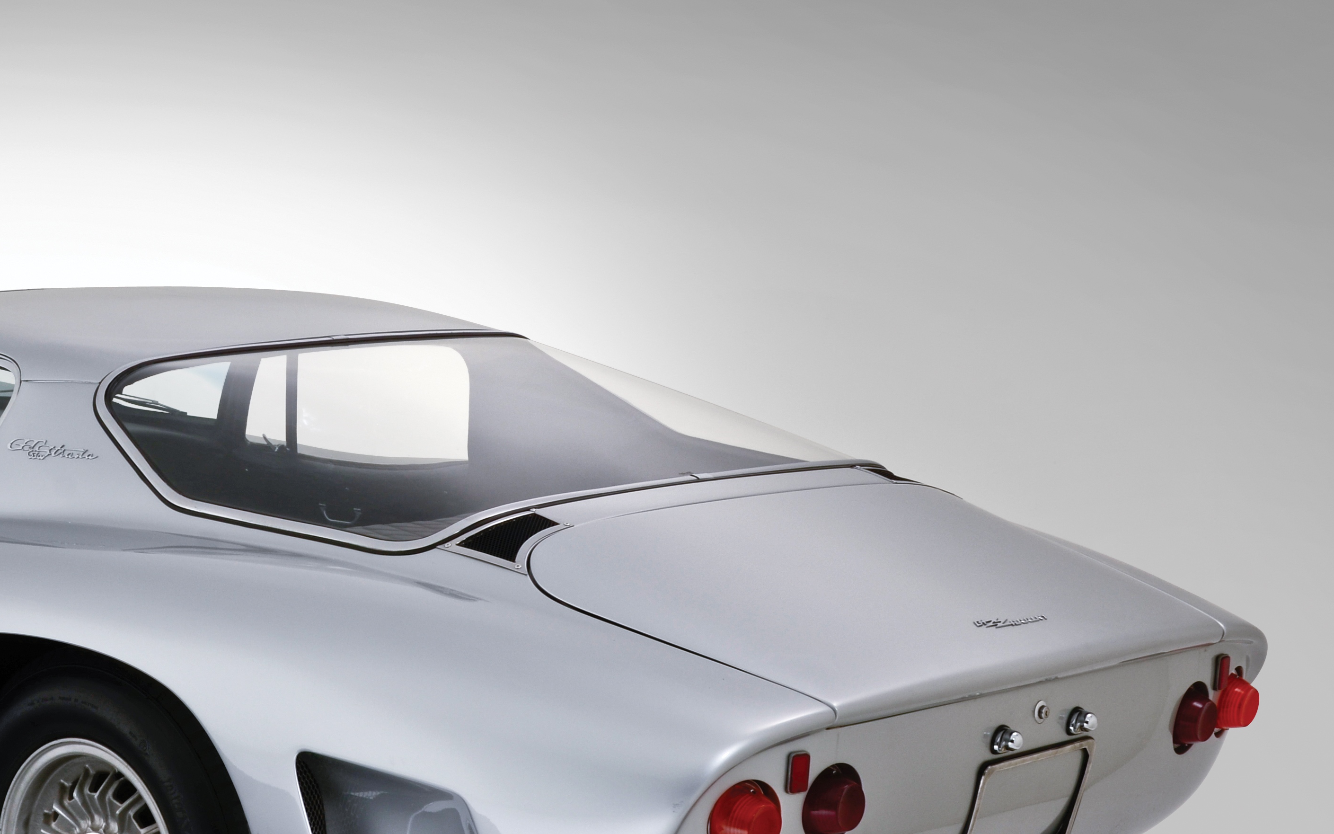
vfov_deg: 16.3
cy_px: 537
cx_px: 238
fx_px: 2909
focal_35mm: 80
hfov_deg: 25.3
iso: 100
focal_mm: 30
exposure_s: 1/100
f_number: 13
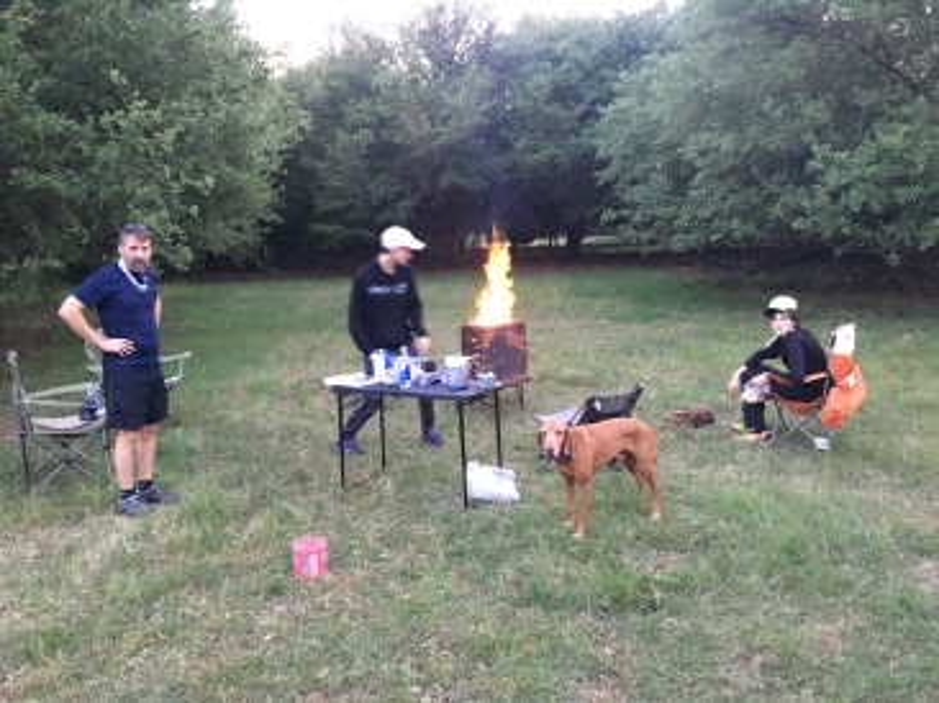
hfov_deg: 61.7
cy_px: 352
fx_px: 786
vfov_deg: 48.2
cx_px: 470
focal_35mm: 29
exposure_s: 1/15
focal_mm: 4.15
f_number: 2.2
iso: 250
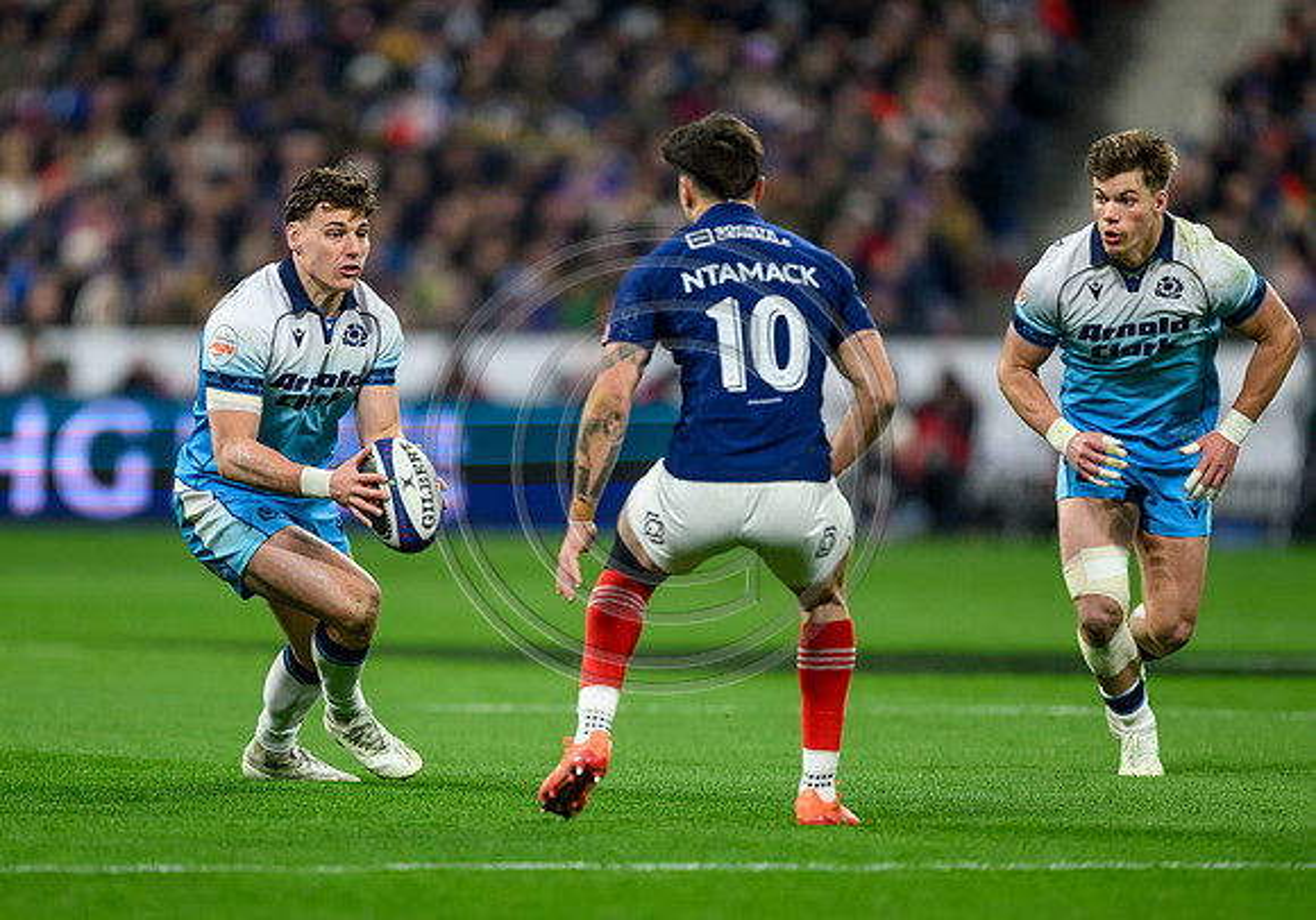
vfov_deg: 2.8
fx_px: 19061
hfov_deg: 4.0
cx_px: 466
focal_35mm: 513
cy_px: 564
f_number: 2.8
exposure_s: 1/3200
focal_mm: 400
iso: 3200
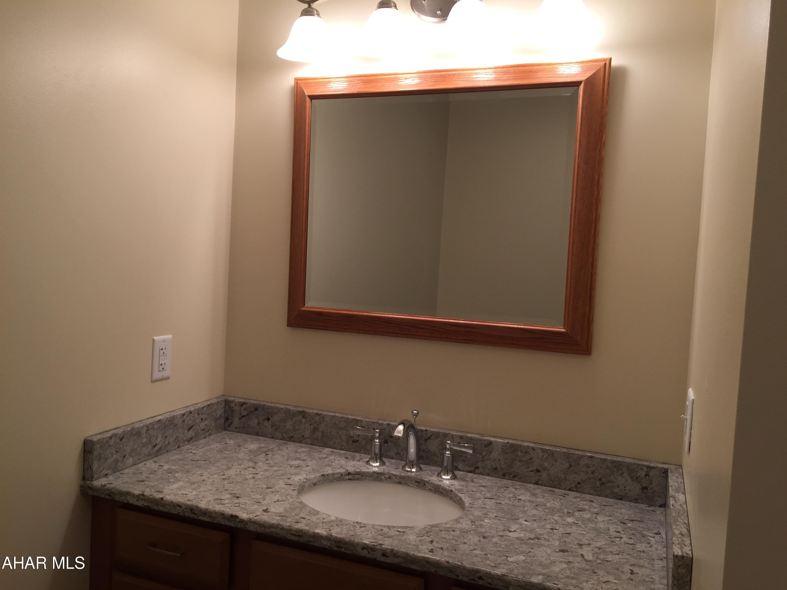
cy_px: 295
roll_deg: -4.2
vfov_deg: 48.2
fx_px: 659
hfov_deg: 61.7
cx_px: 394
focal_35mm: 29
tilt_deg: -3.7
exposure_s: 1/120
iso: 32
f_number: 2.2
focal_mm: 4.15
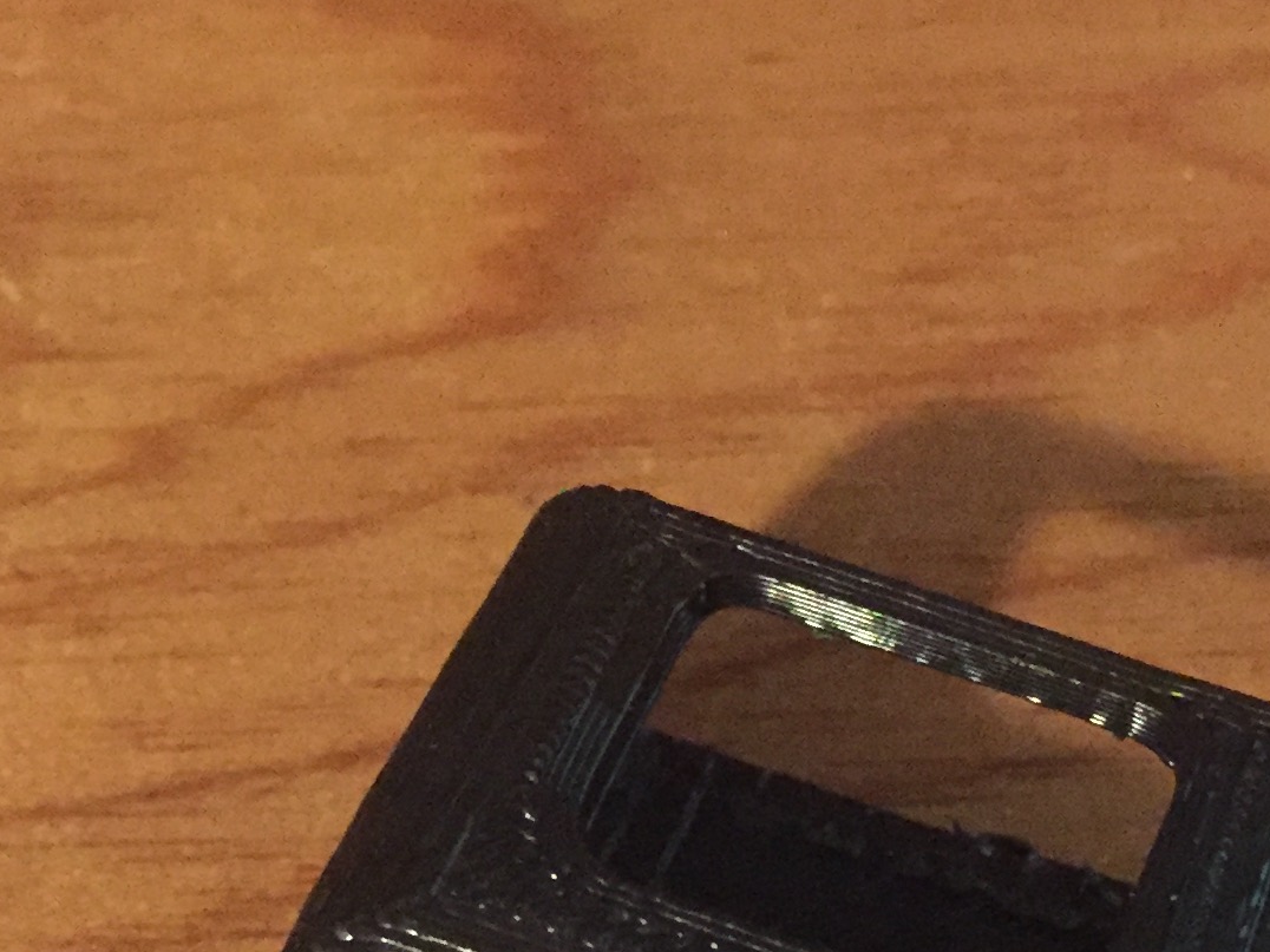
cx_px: 765
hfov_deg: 22.2
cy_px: 755
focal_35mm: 88
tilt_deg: -58.1
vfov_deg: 16.7
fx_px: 3229
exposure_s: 1/15
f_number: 2.2
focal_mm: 4.15
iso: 1250
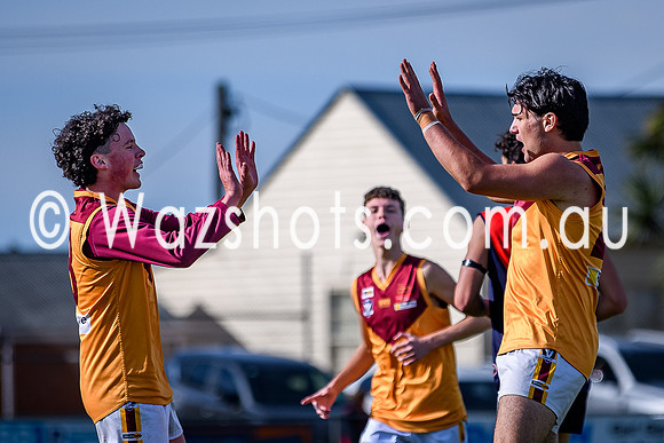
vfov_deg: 2.6
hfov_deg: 3.8
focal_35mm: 538
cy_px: 272
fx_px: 9933
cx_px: 490
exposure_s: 1/3200
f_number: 2.8
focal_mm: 165
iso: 100
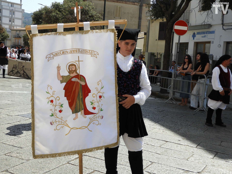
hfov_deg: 38.2
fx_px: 335
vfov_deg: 29.1
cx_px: 116
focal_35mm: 50
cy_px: 87
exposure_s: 1/640
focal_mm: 9
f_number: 4
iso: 100
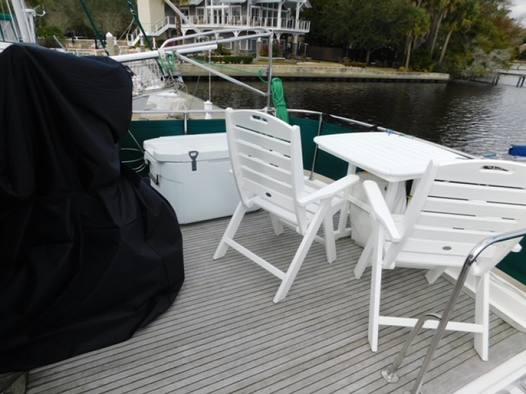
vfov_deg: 58.9
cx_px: 263
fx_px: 349
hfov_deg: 73.9
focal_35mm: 23
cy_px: 197
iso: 125
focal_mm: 4
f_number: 3
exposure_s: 1/1250
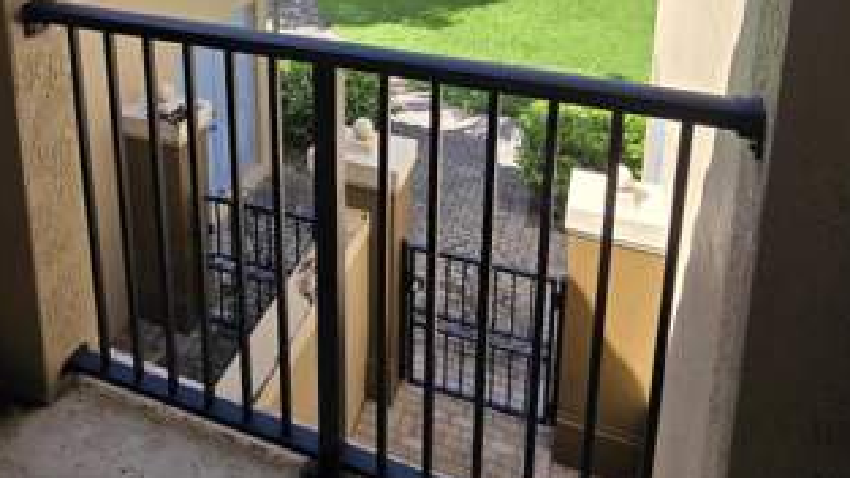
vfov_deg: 34.4
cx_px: 318
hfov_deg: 65.1
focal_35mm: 29
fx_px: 654
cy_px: -54
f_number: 2.2
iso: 50
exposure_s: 1/1192
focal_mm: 2.2
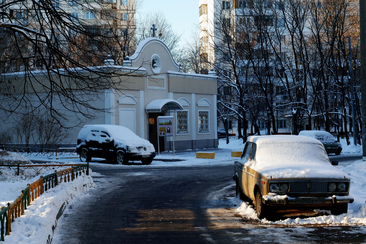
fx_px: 671
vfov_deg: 20.6
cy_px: 122
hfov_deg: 30.5
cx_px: 183
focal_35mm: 66
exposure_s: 1/100
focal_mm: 50
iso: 100
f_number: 8
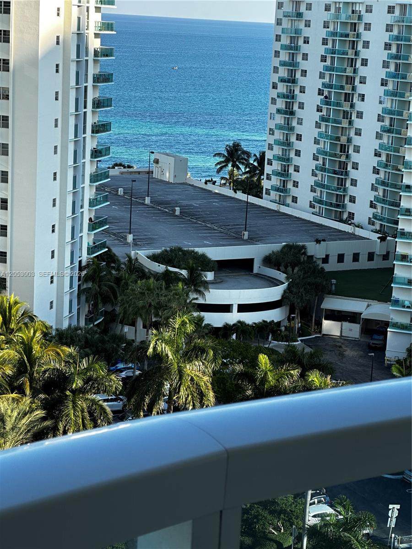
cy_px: 274
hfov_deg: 19.1
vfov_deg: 25.3
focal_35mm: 77
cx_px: 206
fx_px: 1222
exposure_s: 1/208
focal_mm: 9
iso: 32
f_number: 2.8
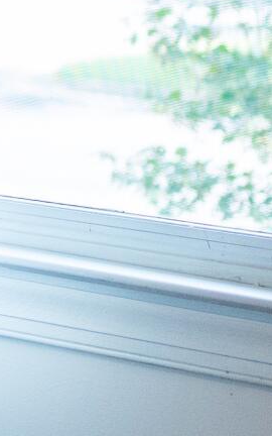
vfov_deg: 8.3
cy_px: -242
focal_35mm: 248
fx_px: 2941
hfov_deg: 5.0
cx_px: -590
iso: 800
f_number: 2.2
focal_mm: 35
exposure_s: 1/640
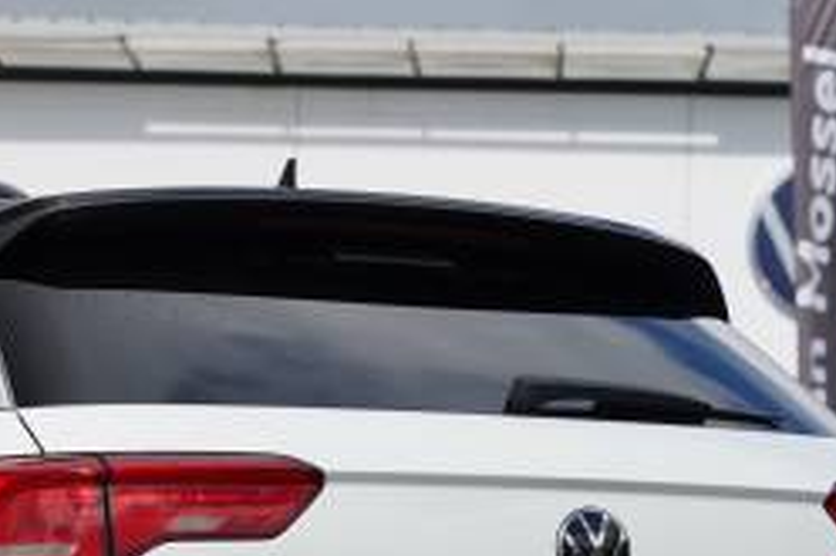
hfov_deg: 12.7
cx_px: 179
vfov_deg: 8.4
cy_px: 634
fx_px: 3743
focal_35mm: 161
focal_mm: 62.5
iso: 100
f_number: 4.5
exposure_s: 1/640
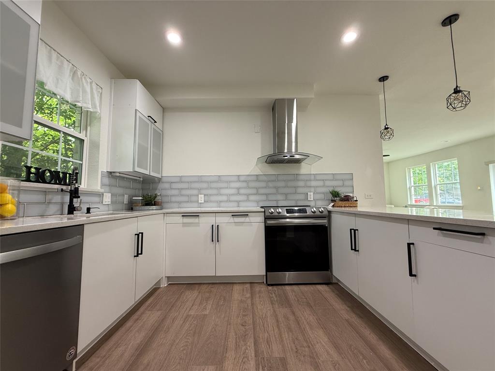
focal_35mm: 14
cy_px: 186
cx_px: 248
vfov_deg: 85.7
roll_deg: +0.7
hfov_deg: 102.1
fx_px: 200
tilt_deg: +6.3
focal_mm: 2.22
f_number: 2.2
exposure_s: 1/60
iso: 200
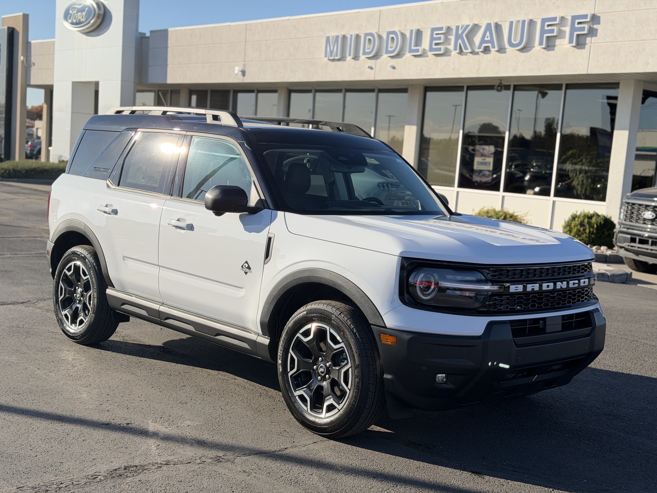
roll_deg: -4.4
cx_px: 328
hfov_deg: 39.7
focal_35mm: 48
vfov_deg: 30.3
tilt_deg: -6.3
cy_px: 246
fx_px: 911
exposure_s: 1/2494
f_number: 1.78
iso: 80
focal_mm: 6.76
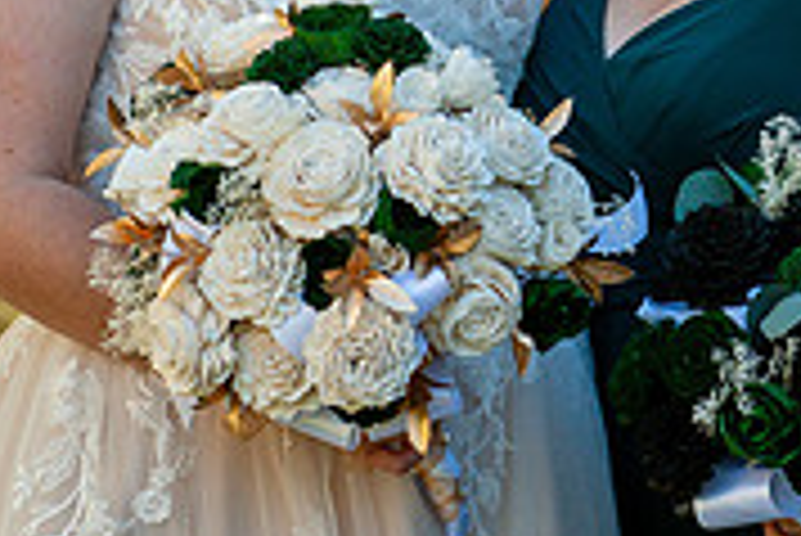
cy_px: -153
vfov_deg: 2.5
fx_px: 12314
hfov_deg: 3.7
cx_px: 670
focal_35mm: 553
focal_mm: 170
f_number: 3.5
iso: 400
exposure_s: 1/2000
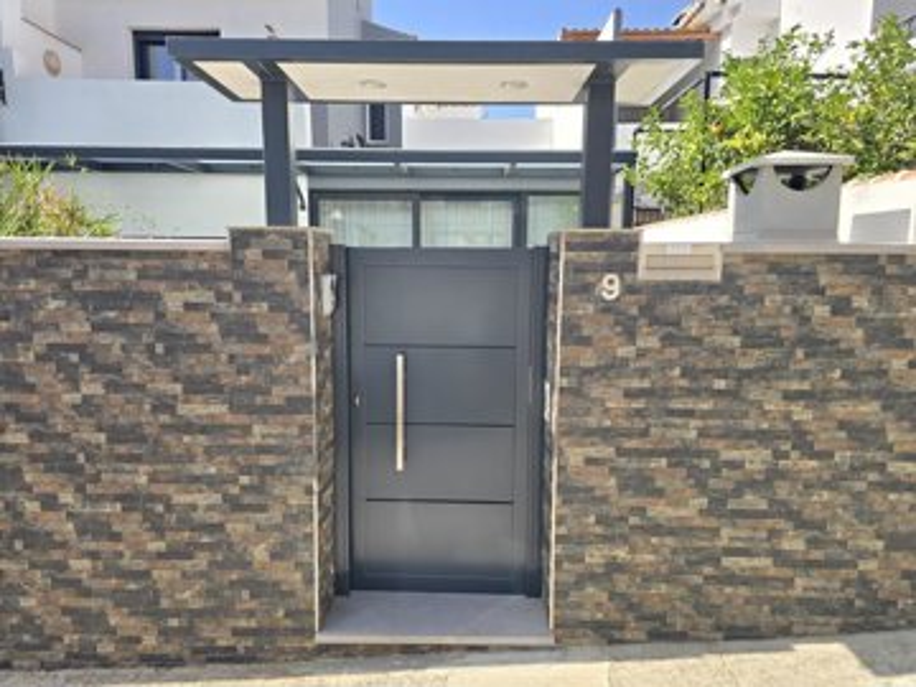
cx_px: 458
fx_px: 609
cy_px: 344
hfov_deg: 73.9
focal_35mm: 23
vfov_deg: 58.9
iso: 12
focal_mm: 6.3
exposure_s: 1/494
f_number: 1.7
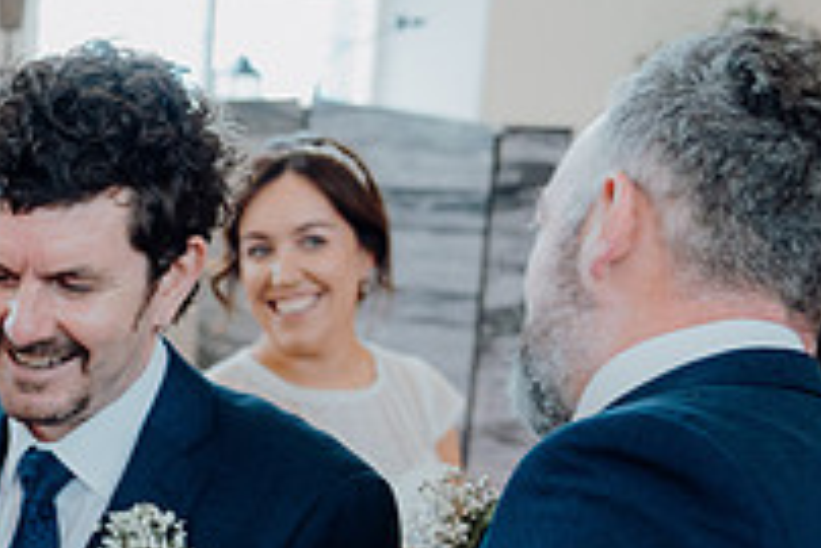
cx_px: -195
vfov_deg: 15.6
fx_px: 1963
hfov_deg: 21.7
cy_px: 566
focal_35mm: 86
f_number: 2.8
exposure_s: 1/200
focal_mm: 30
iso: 1000
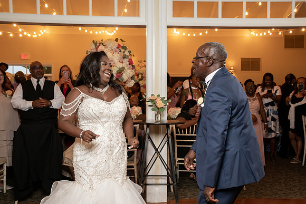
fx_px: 359
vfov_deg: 31.8
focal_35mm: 42
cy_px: 100
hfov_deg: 46.2
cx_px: 156
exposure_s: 1/200
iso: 4000
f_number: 5.6
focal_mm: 41
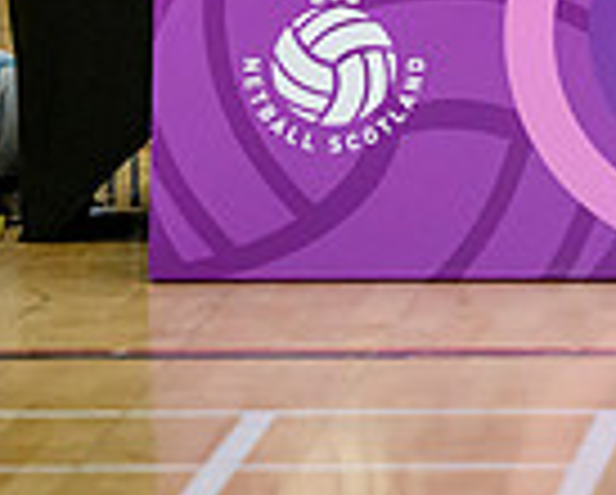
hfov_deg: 2.6
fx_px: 13766
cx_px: 1282
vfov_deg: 2.1
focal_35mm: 754
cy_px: -213
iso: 6400
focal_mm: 180
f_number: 2.8
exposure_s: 1/1250
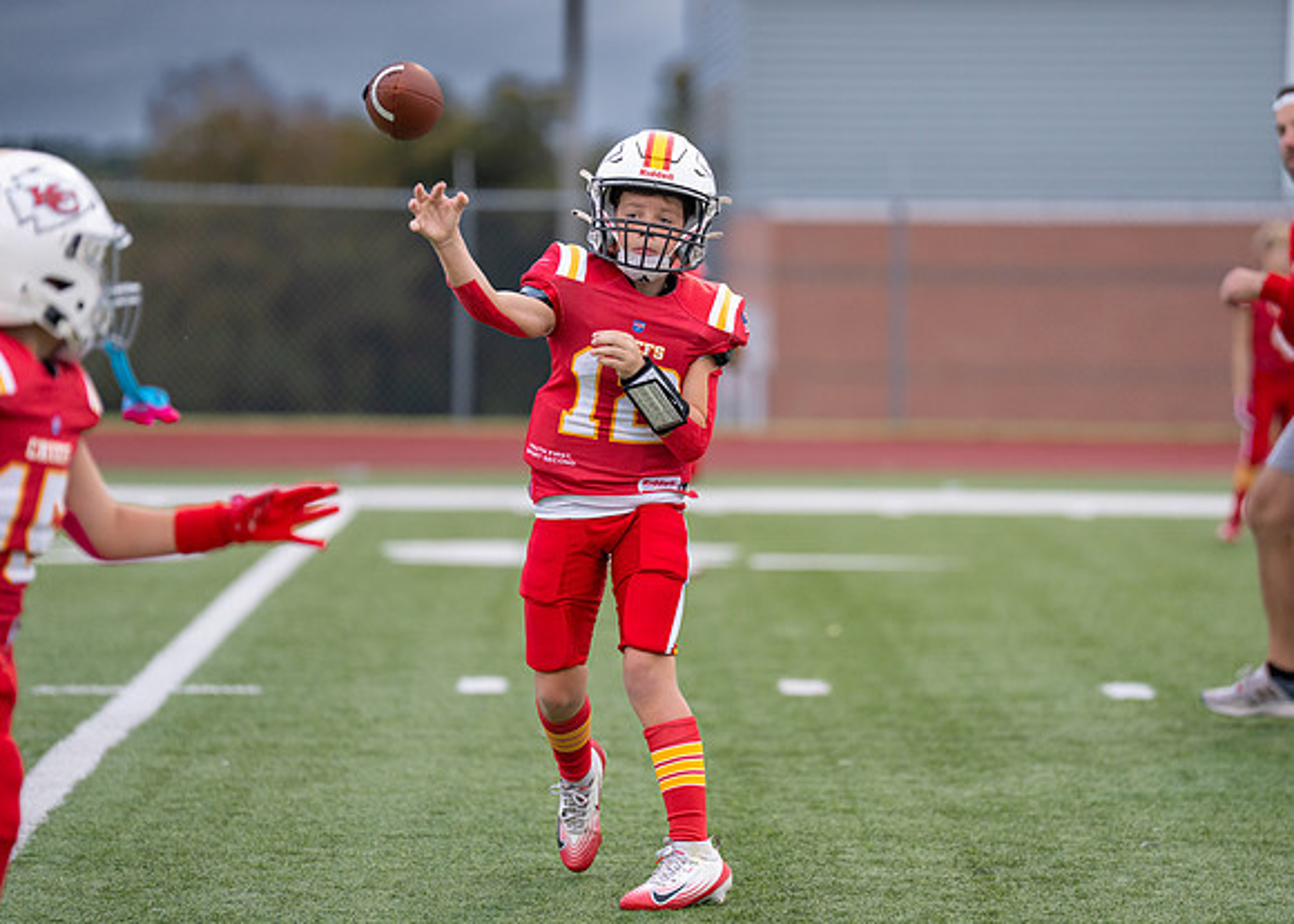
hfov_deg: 8.8
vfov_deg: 6.3
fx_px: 8446
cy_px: 450
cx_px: 654
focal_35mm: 230
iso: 640
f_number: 2.8
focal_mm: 200
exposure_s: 1/1250
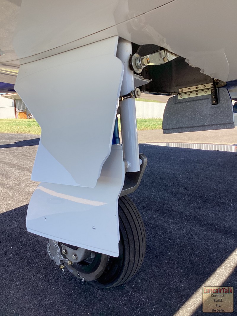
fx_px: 283
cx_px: 118
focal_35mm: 31
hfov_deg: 45.4
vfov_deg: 58.4
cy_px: 158
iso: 25
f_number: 2.4
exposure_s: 1/342
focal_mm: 3.3
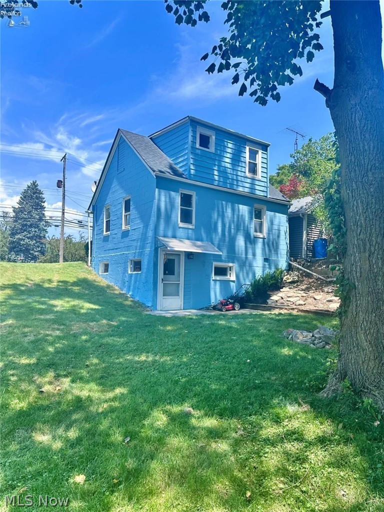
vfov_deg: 71.6
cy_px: 256
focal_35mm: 24
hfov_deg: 56.8
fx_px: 355
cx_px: 192
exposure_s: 1/2203
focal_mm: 6.86
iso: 80
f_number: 1.78
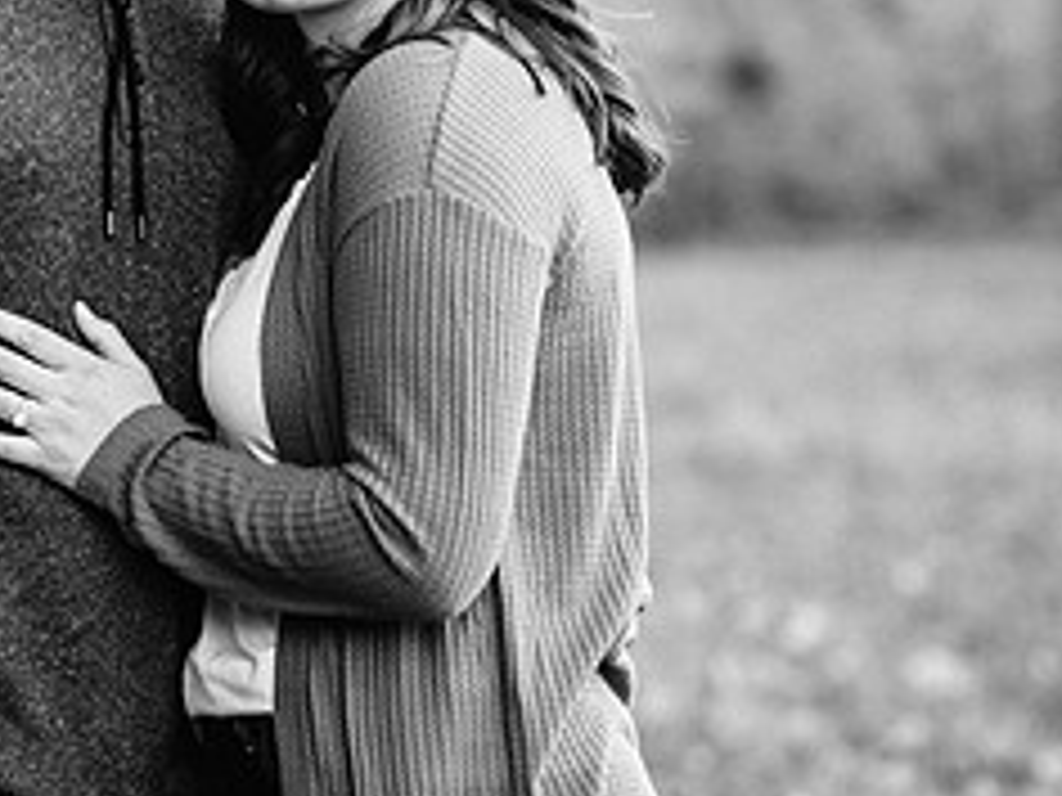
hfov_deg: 9.8
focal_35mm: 201
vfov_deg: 7.4
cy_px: 106
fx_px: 6167
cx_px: 207
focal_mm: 85
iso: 320
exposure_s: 1/200
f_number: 2.8
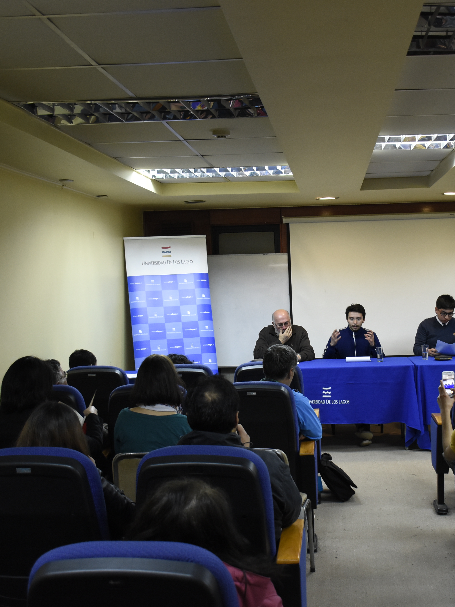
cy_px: 302
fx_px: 841
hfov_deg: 30.1
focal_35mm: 48
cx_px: 294
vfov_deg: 39.7
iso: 1250
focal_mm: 22
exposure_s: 1/60
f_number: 3.5
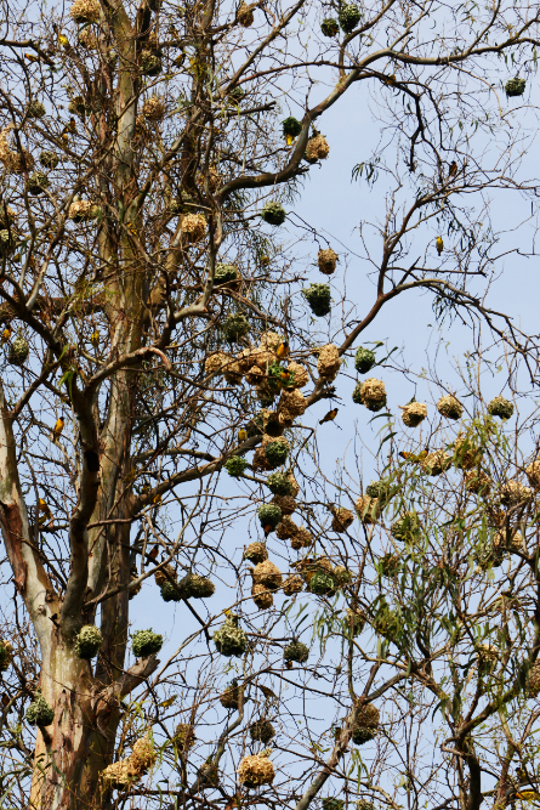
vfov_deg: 14.0
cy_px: 415
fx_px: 3306
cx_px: 160
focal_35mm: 147
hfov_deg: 9.3
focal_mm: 98
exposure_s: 1/1000
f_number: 7.1
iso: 320
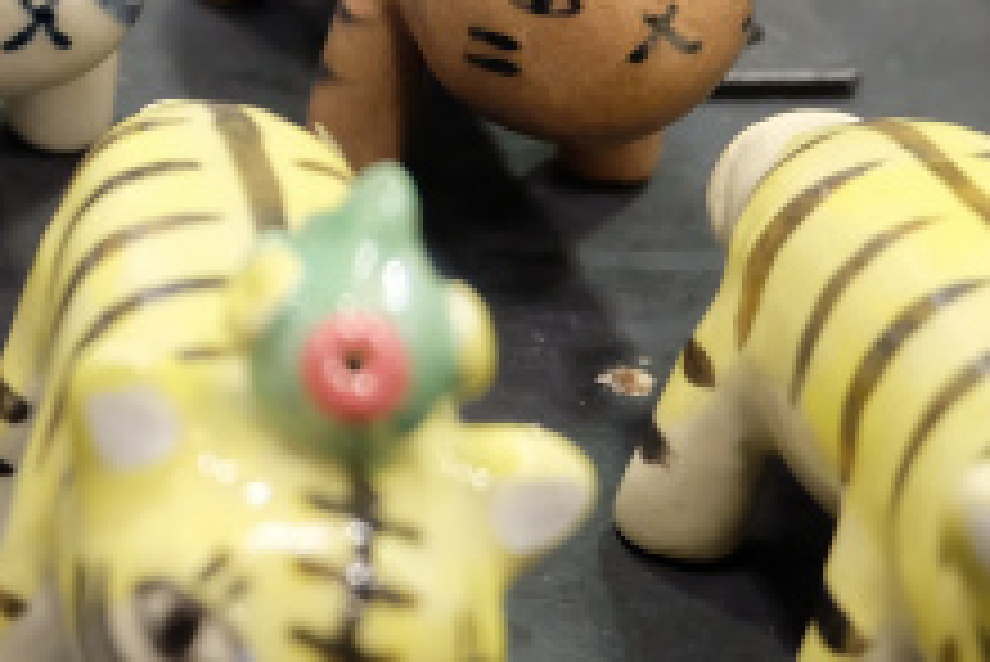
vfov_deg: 10.5
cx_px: -572
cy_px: 349
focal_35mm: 131
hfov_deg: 14.4
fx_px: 3605
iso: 3200
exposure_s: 1/70
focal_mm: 24.3
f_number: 4.2
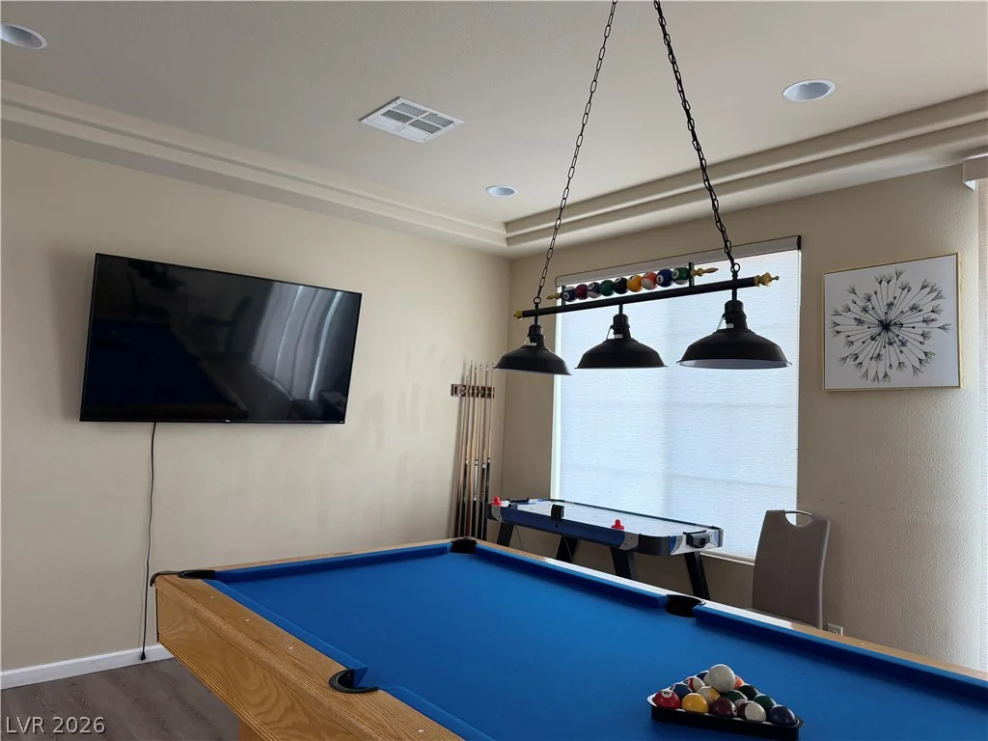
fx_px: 685
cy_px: 370
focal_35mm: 24
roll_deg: -2.3
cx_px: 494
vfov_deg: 56.8
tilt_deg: +2.1
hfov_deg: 71.6
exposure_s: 1/120
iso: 200
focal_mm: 6.76
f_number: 1.78
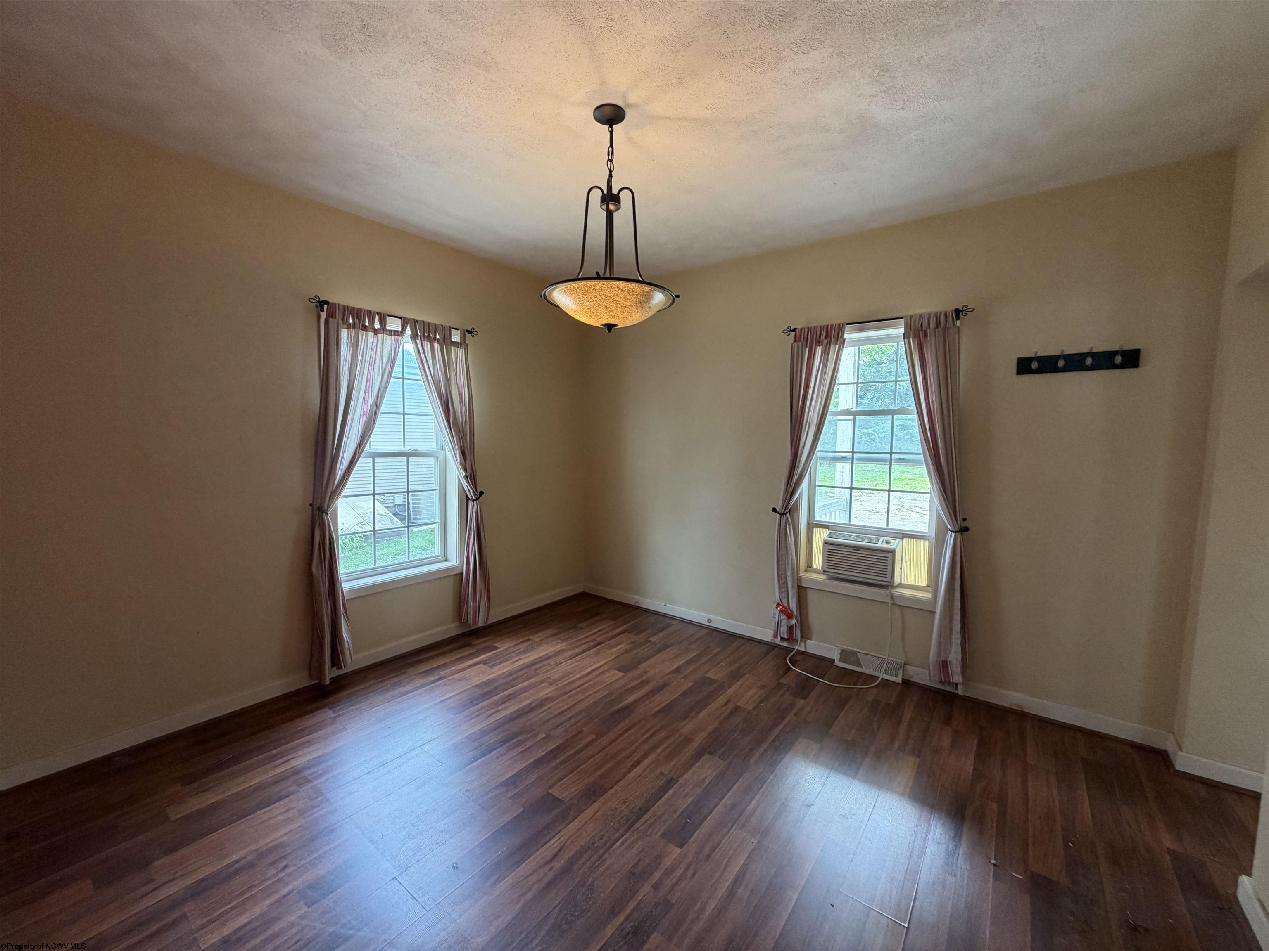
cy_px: 476
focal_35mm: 14
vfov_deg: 85.7
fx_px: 513
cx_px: 634
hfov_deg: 102.1
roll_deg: +0.0
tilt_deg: -3.9
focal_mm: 2.22
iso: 200
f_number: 2.2
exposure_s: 1/60
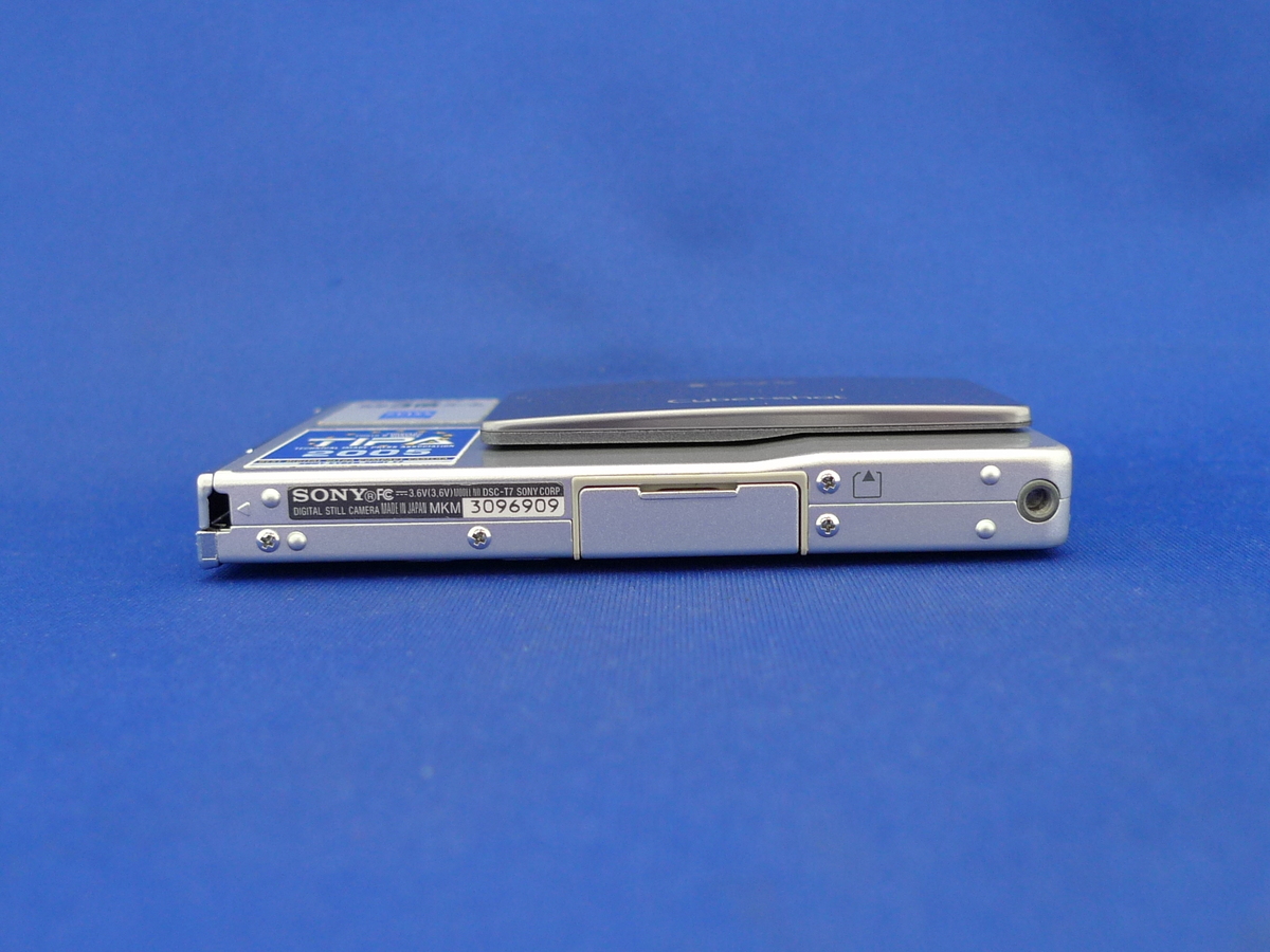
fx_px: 1247
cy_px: 476
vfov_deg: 41.8
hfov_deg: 54.0
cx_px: 635
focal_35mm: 34
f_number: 2
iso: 200
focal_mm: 5.1
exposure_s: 1/30
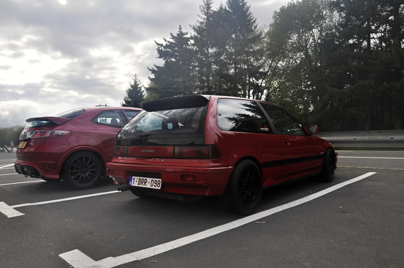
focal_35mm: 27
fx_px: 303
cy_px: 134
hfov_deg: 67.4
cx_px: 202
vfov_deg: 47.8
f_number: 7.1
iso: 200
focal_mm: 18
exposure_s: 1/200
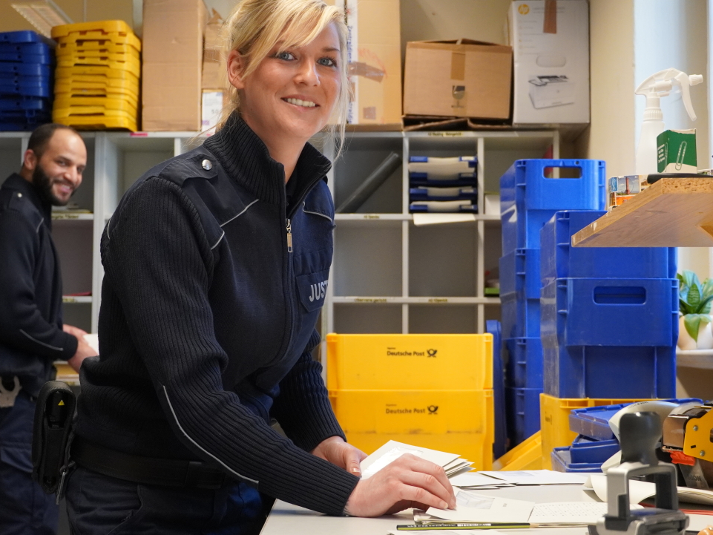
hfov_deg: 27.9
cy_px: 273
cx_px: 358
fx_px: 1437
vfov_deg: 21.1
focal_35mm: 70
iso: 1600
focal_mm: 31
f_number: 4.5
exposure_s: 1/160
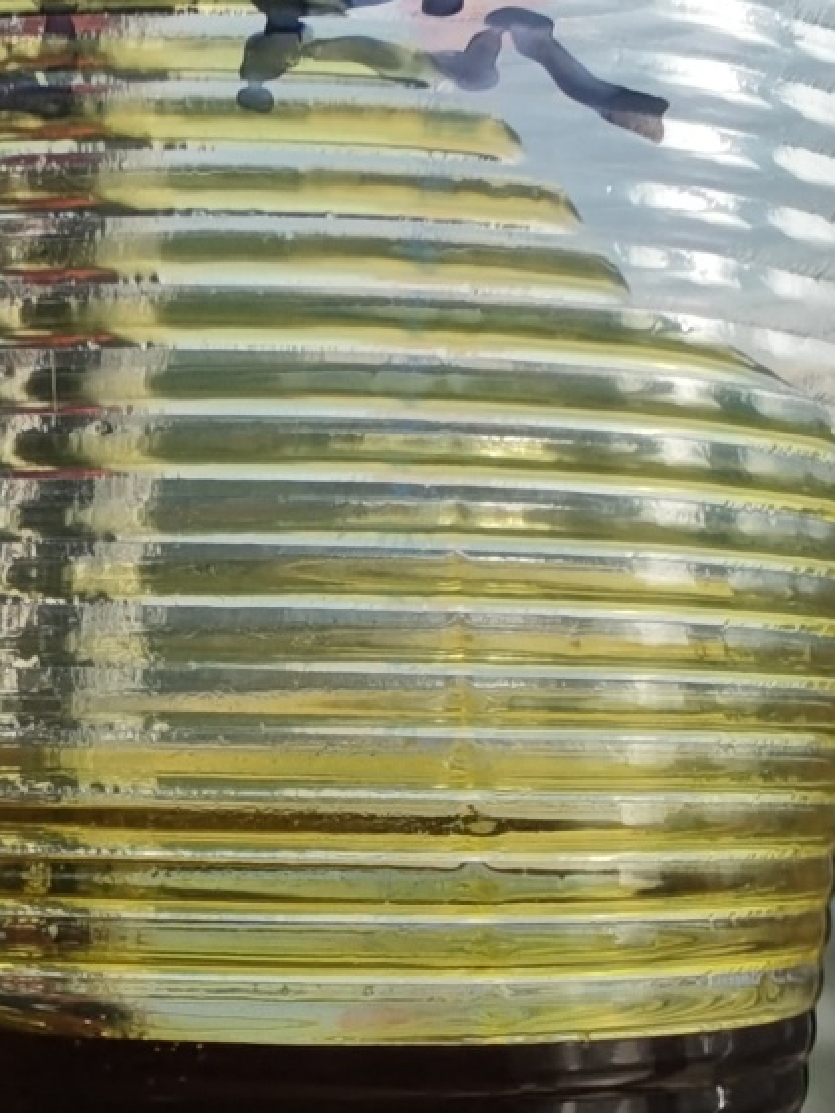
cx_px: 220
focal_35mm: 78
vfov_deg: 24.9
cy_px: 733
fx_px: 2508
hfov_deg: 18.8
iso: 50
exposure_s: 1/523
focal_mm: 2.26
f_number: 2.2
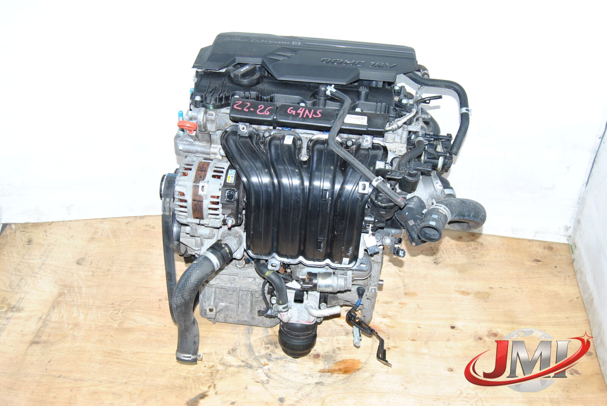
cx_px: 304
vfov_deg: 34.3
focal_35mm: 39
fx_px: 658
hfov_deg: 49.5
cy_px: 203
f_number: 6.3
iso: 400
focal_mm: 26
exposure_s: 1/200
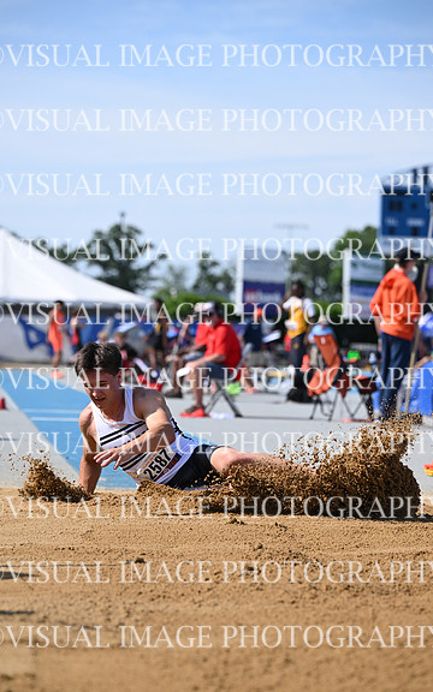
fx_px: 2134
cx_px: 213
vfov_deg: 18.4
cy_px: 346
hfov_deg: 11.6
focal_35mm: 113
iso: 500
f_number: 3.5
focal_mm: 110
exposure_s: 1/6400
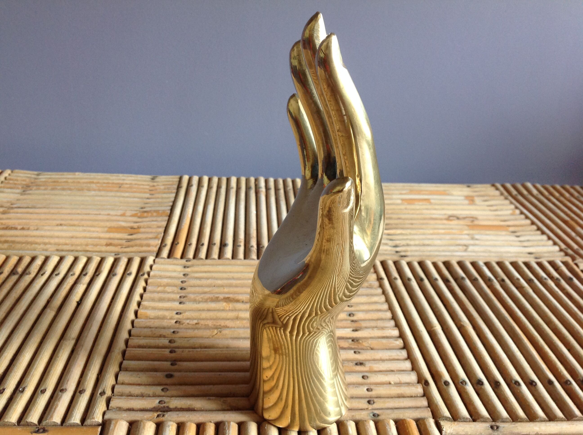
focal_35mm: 35
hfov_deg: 52.7
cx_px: 292
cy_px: 218
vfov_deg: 40.6
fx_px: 589
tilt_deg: -22.4
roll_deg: -2.9
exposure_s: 1/15
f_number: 2.4
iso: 100
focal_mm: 4.28
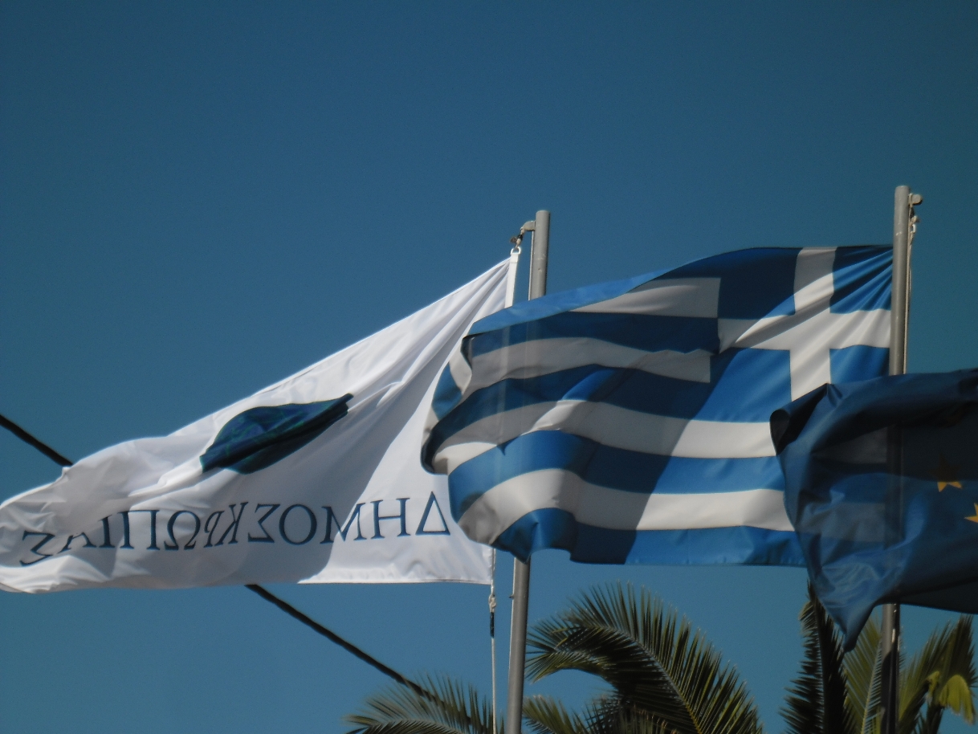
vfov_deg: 11.0
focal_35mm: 135
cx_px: 489
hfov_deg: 14.6
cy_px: 367
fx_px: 3815
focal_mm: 24.5
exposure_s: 1/663
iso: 80
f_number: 5.9
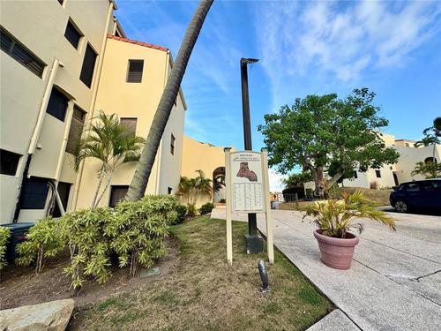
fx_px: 178
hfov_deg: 102.1
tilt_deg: +14.3
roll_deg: +0.2
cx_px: 220
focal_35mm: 14
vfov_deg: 85.7
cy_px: 166
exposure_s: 1/771
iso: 40
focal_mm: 2.22
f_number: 2.2
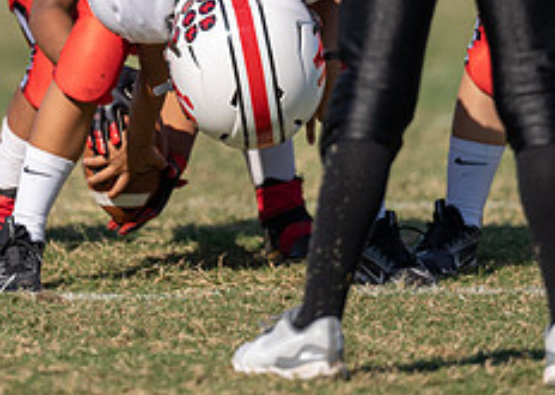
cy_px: -62
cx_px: 160
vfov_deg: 3.0
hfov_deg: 4.2
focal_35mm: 485
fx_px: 7634
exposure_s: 1/2500
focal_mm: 185
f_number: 2.8
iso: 100
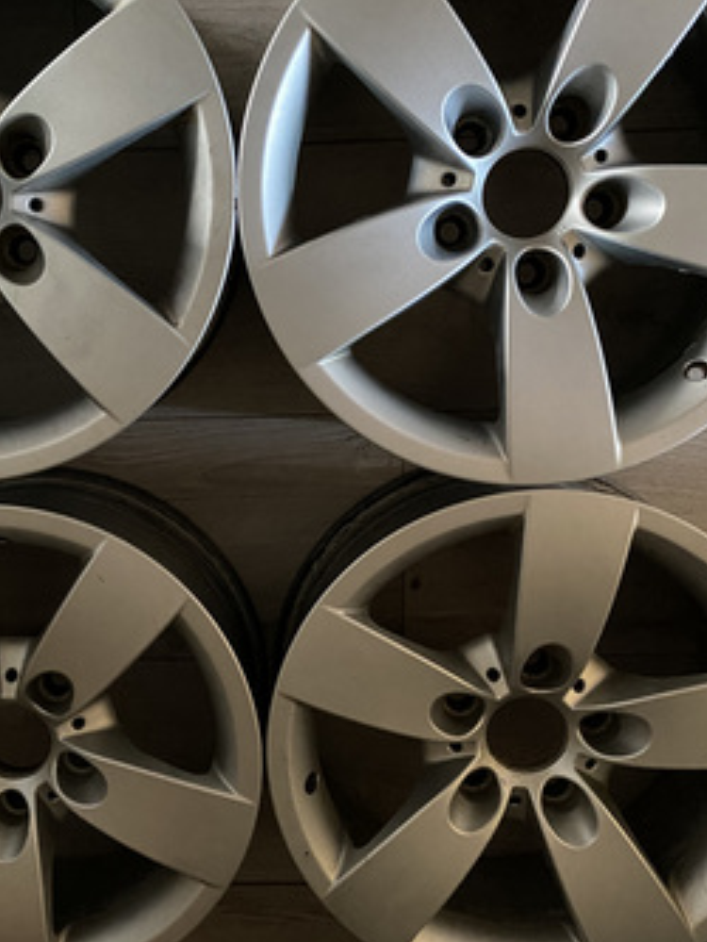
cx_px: 253
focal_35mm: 39
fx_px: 1061
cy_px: 523
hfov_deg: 36.6
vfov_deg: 47.8
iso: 1000
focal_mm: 4.25
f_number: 1.8
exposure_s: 1/30
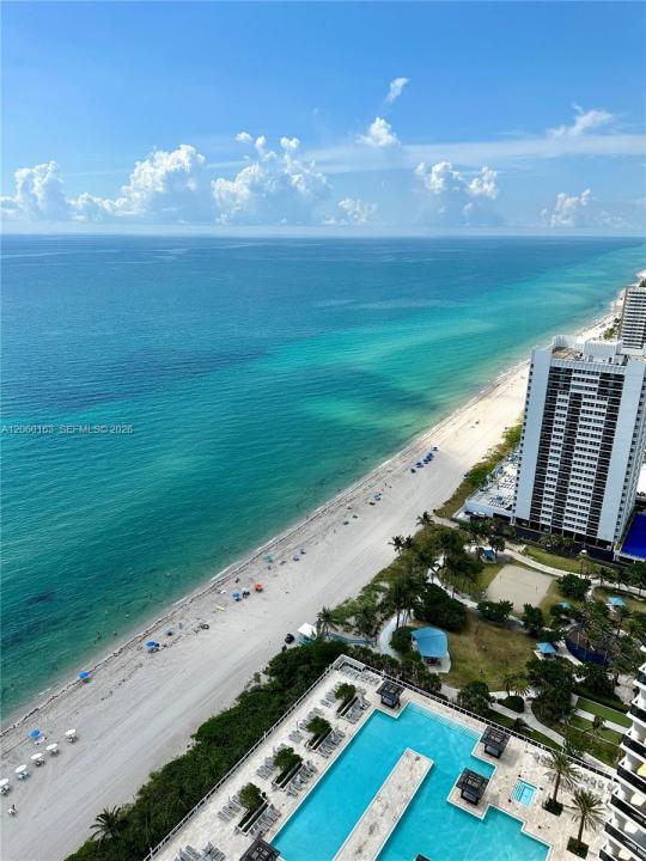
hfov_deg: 56.8
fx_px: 597
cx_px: 323
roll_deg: -0.5
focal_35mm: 24
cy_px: 430
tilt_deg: -17.8
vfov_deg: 71.6
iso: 80
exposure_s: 1/6623
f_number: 1.78
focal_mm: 6.86
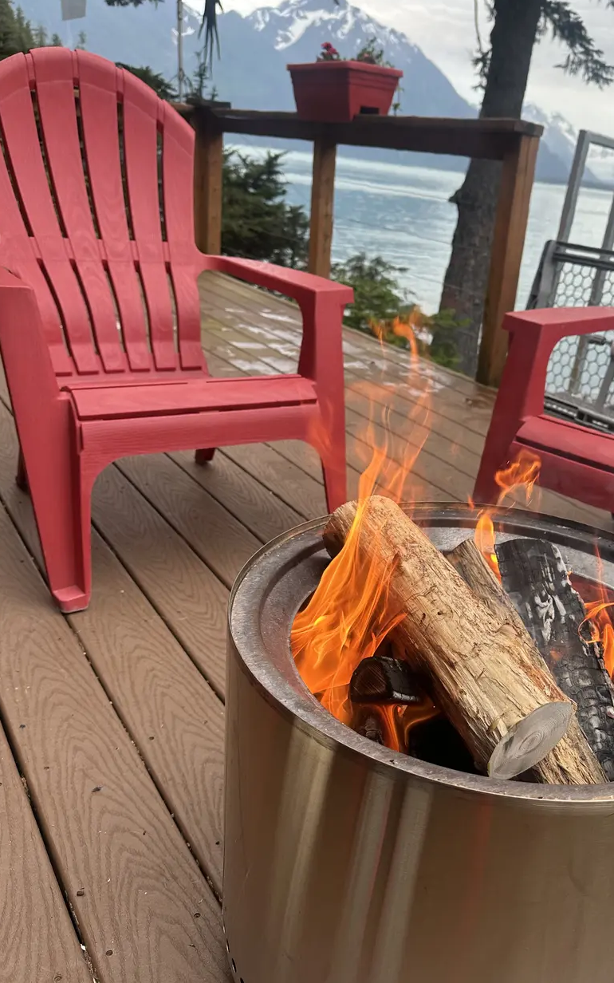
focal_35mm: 30
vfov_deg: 62.9
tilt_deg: -21.9
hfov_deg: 41.1
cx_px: 423
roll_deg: -8.0
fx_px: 803
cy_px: 506
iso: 100
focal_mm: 6.86
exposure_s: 1/121
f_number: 1.78
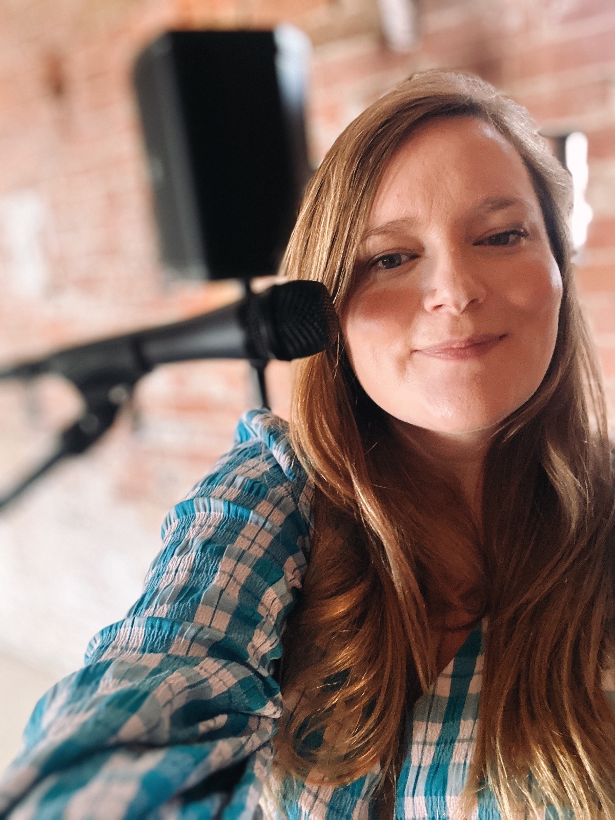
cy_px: 410
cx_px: 308
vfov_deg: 60.0
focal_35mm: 30
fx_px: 711
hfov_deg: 46.8
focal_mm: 2.69
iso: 320
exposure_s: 1/33
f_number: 1.9
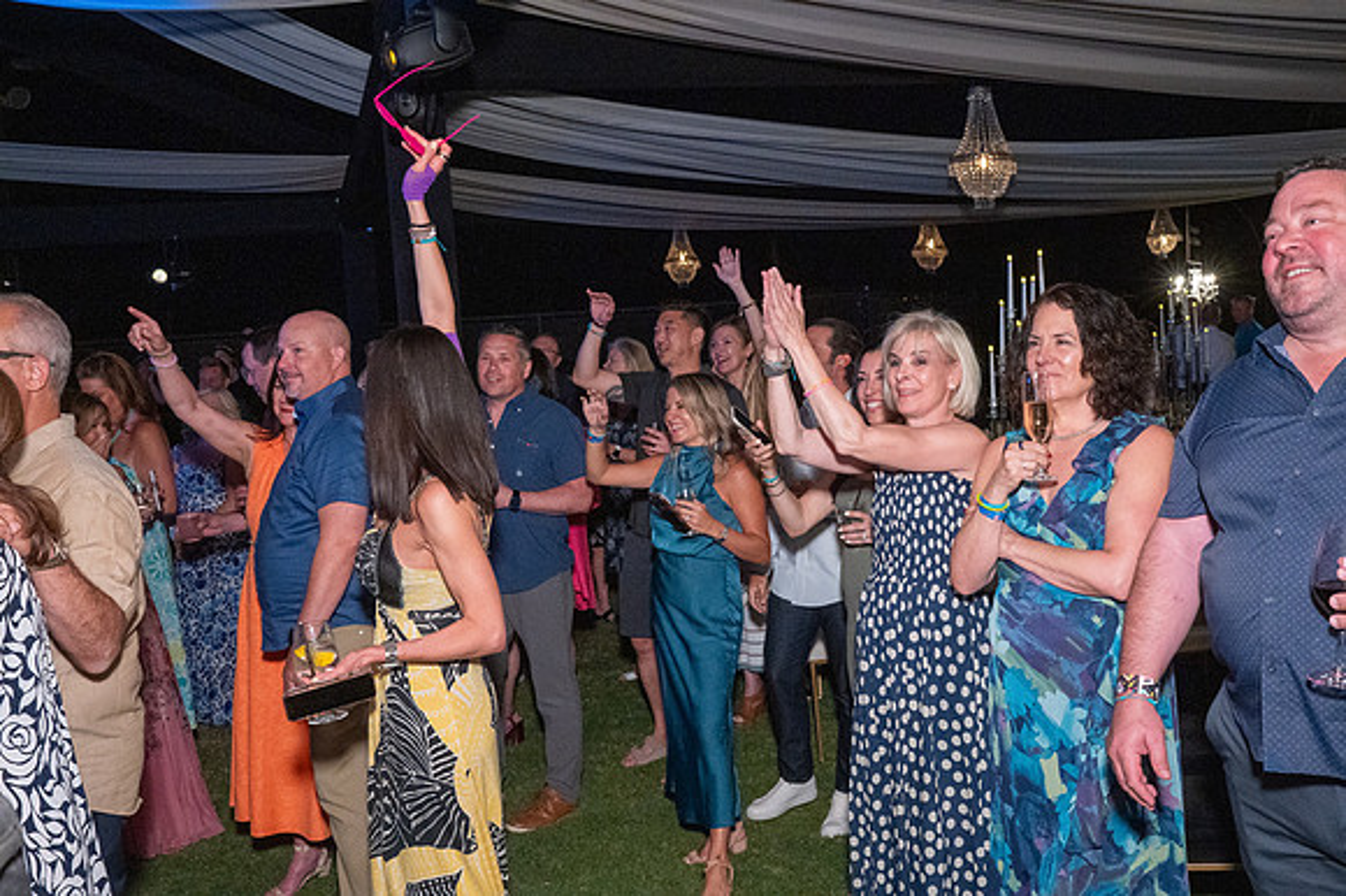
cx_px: 673
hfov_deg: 54.5
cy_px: 448
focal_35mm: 35
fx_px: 1308
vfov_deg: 37.8
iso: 6400
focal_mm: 35
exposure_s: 1/160
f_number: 11
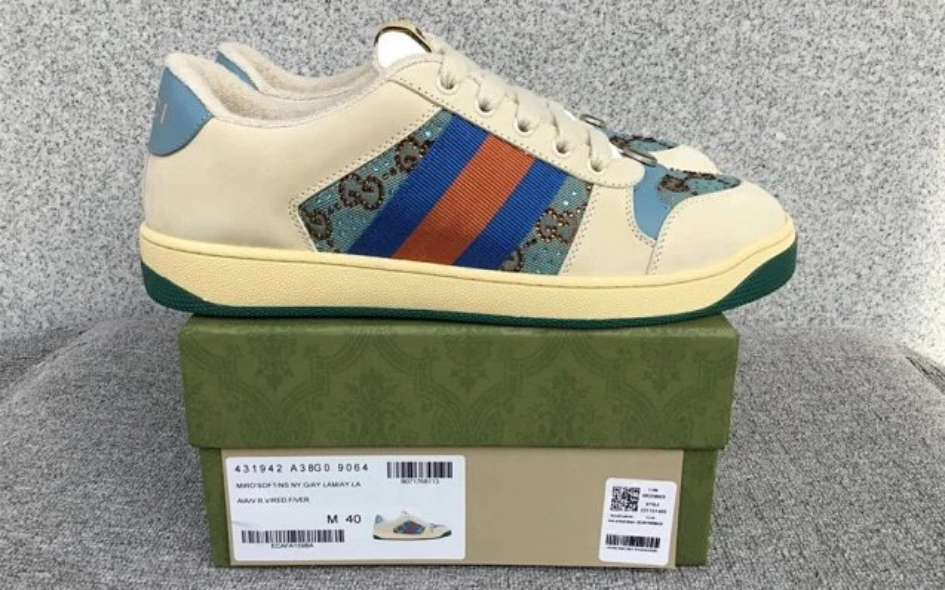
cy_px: 286
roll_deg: +0.4
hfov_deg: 58.1
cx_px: 473
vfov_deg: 38.3
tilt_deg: -19.0
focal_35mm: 33
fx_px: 850
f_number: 2.4
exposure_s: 1/727
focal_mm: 3.3
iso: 25
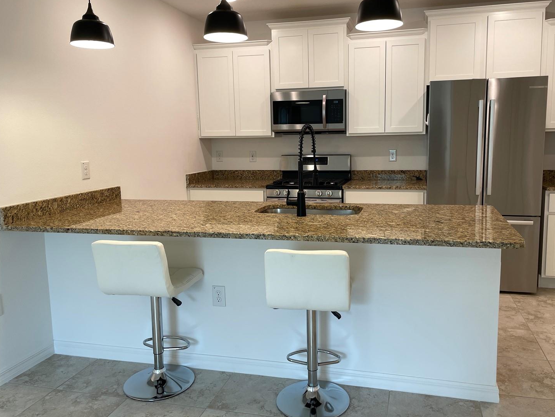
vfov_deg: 48.2
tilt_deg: -7.1
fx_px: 465
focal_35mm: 29
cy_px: 197
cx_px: 307
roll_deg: +2.0
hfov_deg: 61.5
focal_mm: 4.2
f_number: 1.6
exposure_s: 1/120
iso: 64
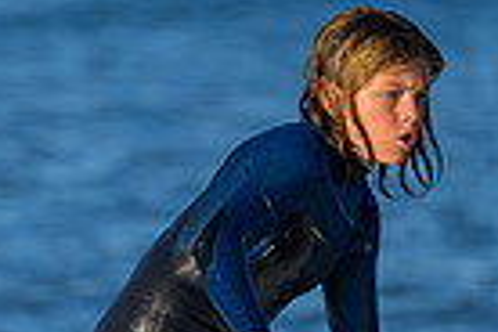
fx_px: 46670
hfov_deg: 0.6
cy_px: 428
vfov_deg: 0.4
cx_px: 390
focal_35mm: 3374
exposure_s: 1/1600
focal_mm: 800
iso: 250
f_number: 6.3
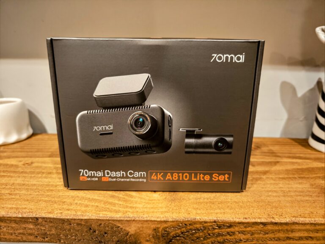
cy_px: 122
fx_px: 216
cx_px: 162
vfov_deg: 58.9
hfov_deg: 73.9
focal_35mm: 23
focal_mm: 6.55
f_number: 1.6
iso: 1000
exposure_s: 1/25
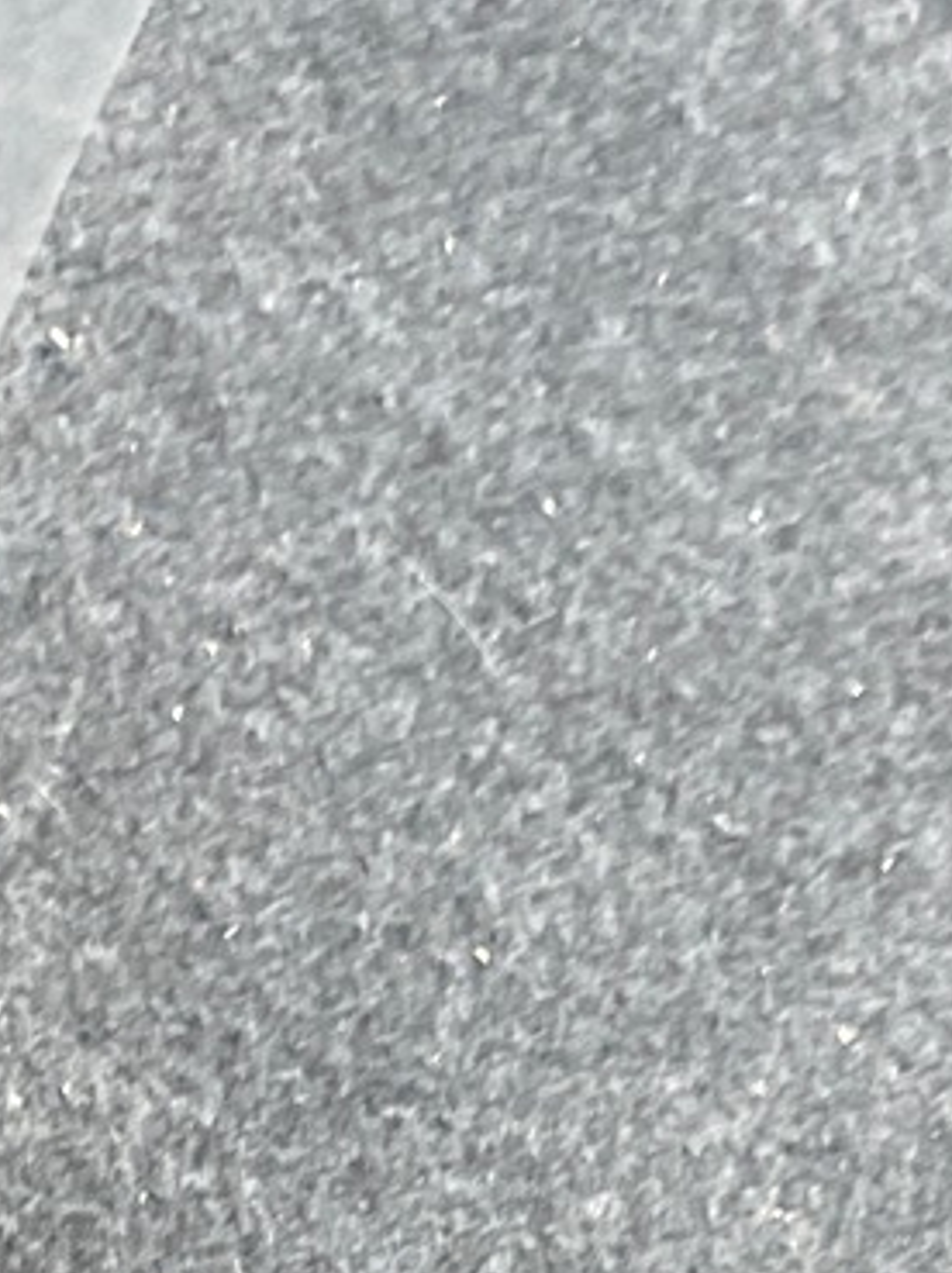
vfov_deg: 14.4
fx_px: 4665
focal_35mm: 127
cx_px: 128
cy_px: 1939
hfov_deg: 11.6
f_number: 1.6
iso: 125
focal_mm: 4.2
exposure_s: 1/60
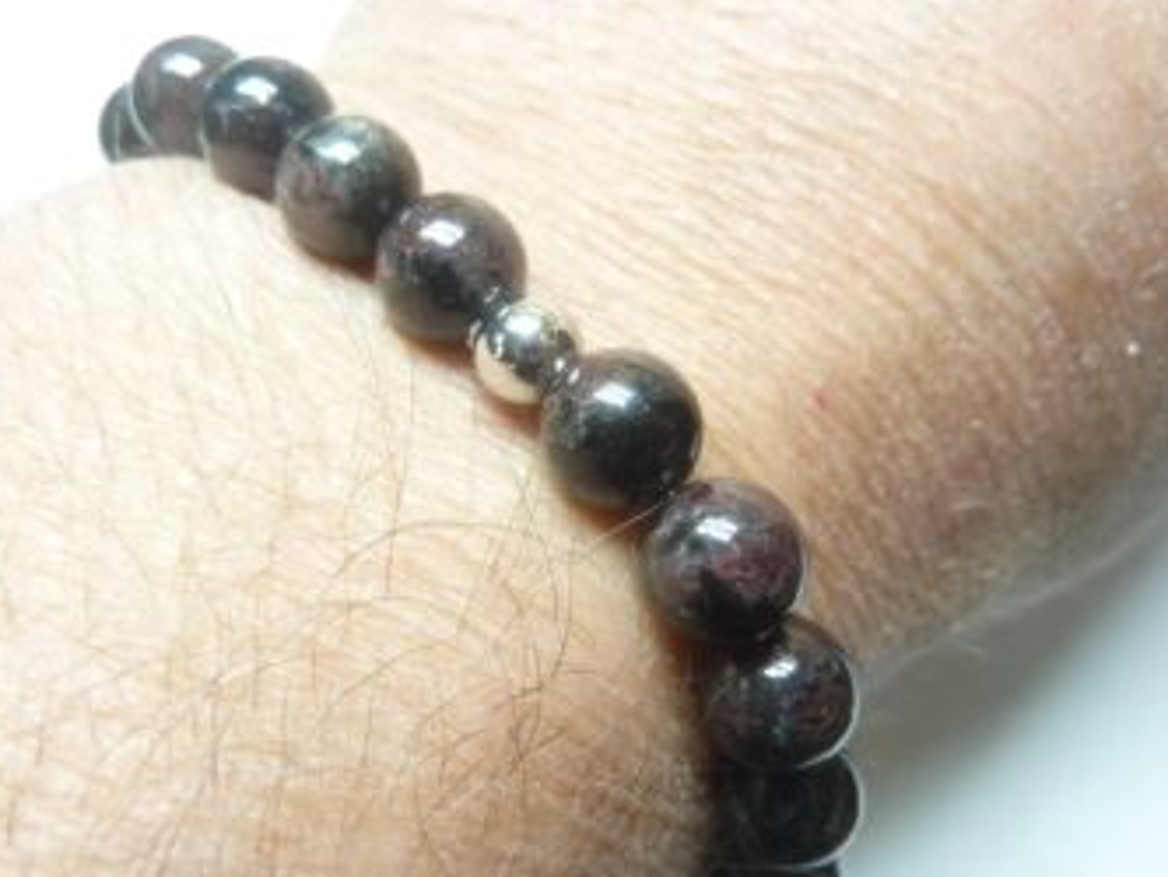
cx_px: 540
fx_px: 1013
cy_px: 446
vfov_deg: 46.8
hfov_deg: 59.9
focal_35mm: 30
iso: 80
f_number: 3.3
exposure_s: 1/60
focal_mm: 4.1
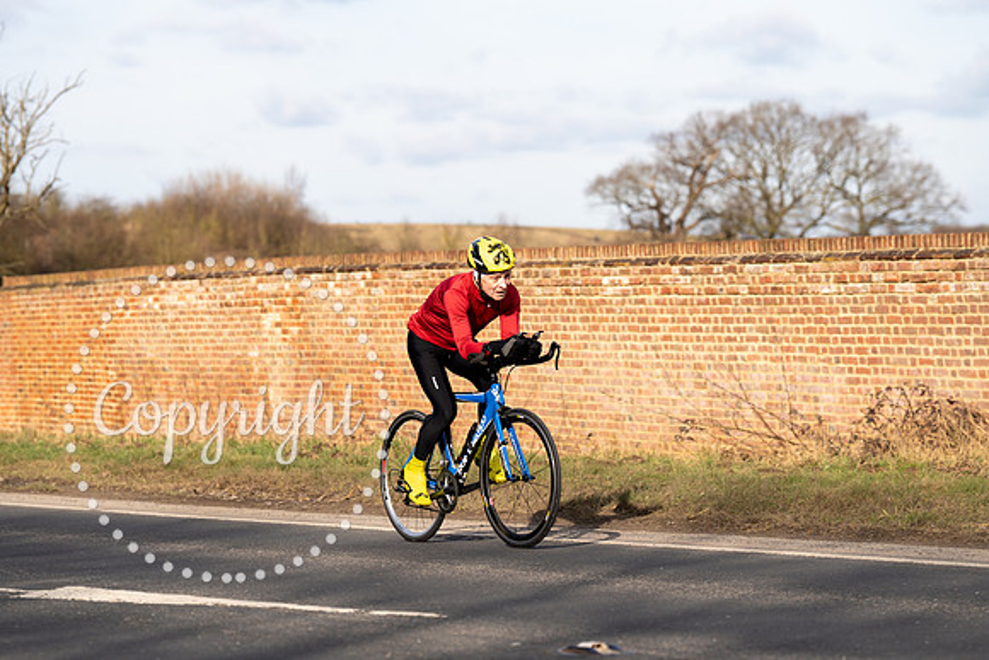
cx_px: 494
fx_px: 3270
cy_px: 330
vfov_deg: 11.5
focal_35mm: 119
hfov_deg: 17.2
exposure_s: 1/800
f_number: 4
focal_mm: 119
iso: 100
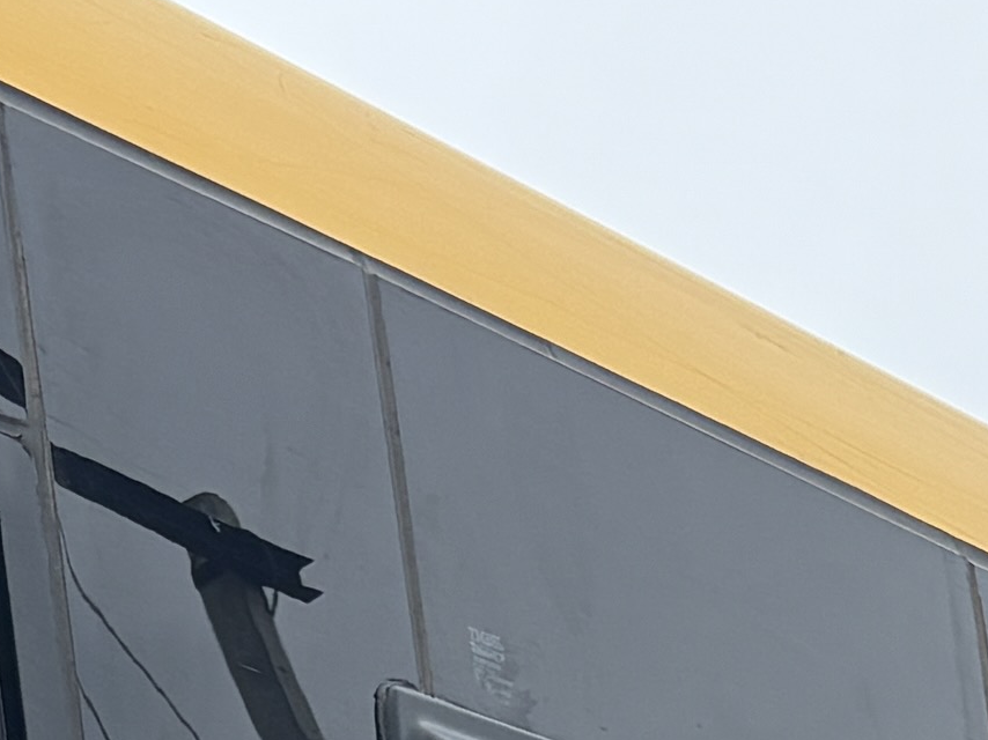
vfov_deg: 7.6
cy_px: 2074
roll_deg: +0.3
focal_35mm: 174
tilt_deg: +2.0
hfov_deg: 11.3
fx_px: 4965
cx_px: 316
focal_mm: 5.96
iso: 50
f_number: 1.6
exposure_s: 1/1550
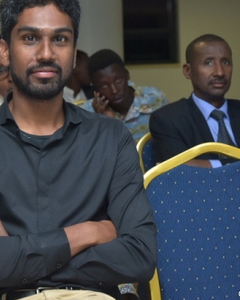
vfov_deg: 17.5
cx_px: 42
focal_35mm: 110
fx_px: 978
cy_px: 130
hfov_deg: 13.9
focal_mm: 65
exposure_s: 1/250
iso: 2000
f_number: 6.3
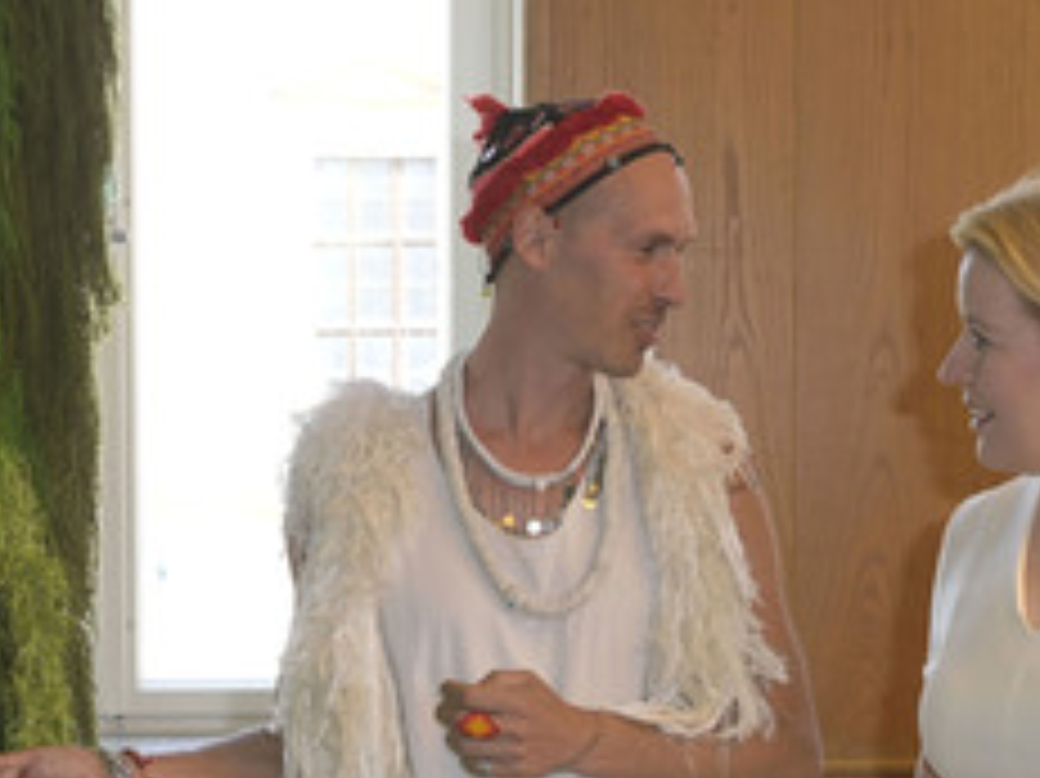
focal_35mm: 105
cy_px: 670
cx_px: 461
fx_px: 3153
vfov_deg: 14.0
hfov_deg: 18.7
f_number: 6.3
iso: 1250
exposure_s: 1/200
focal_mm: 56
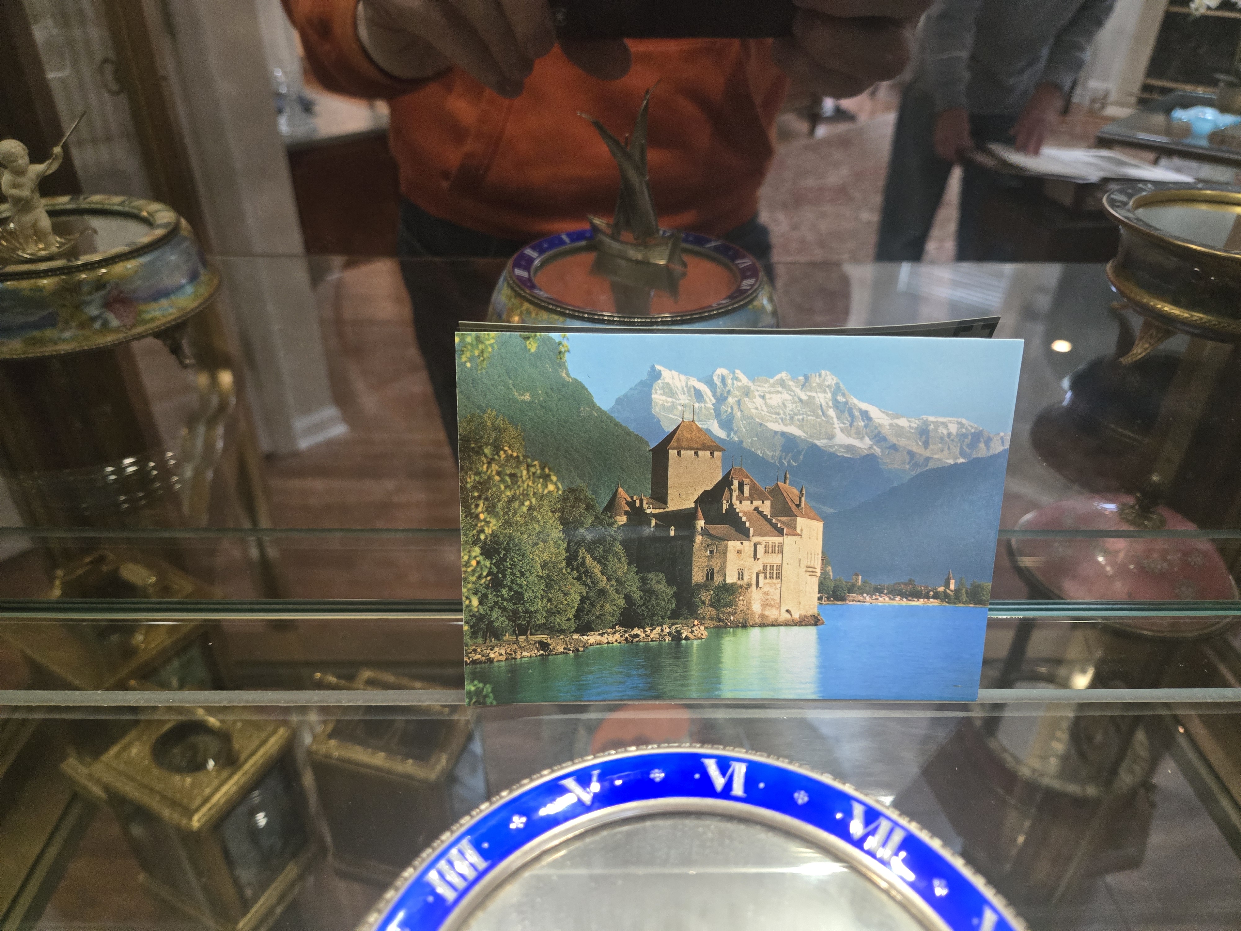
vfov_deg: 58.9
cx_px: 620
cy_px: 466
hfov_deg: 73.9
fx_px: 825
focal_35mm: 23
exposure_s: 1/120
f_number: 1.8
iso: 1000
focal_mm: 5.4
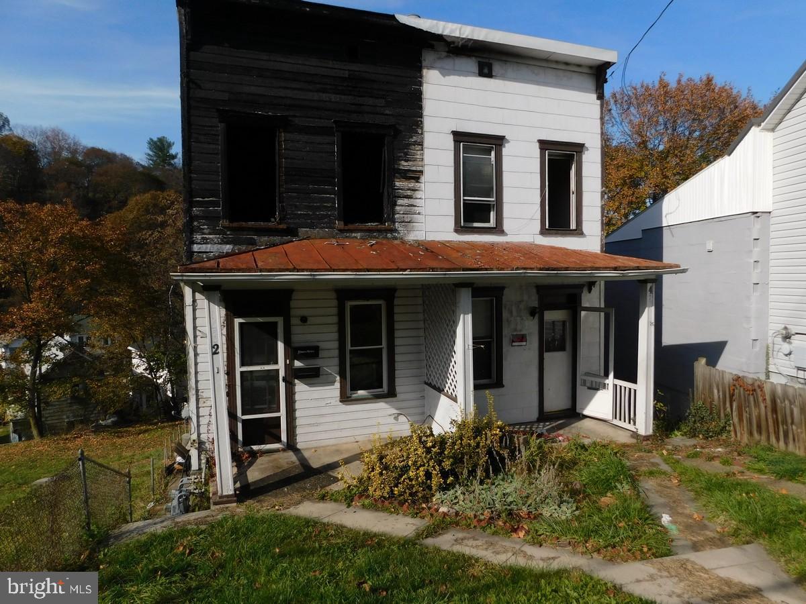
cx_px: 403
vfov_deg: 58.9
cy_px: 302
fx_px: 536
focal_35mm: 23
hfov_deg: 73.9
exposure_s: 1/640
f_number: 6
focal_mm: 4
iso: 125
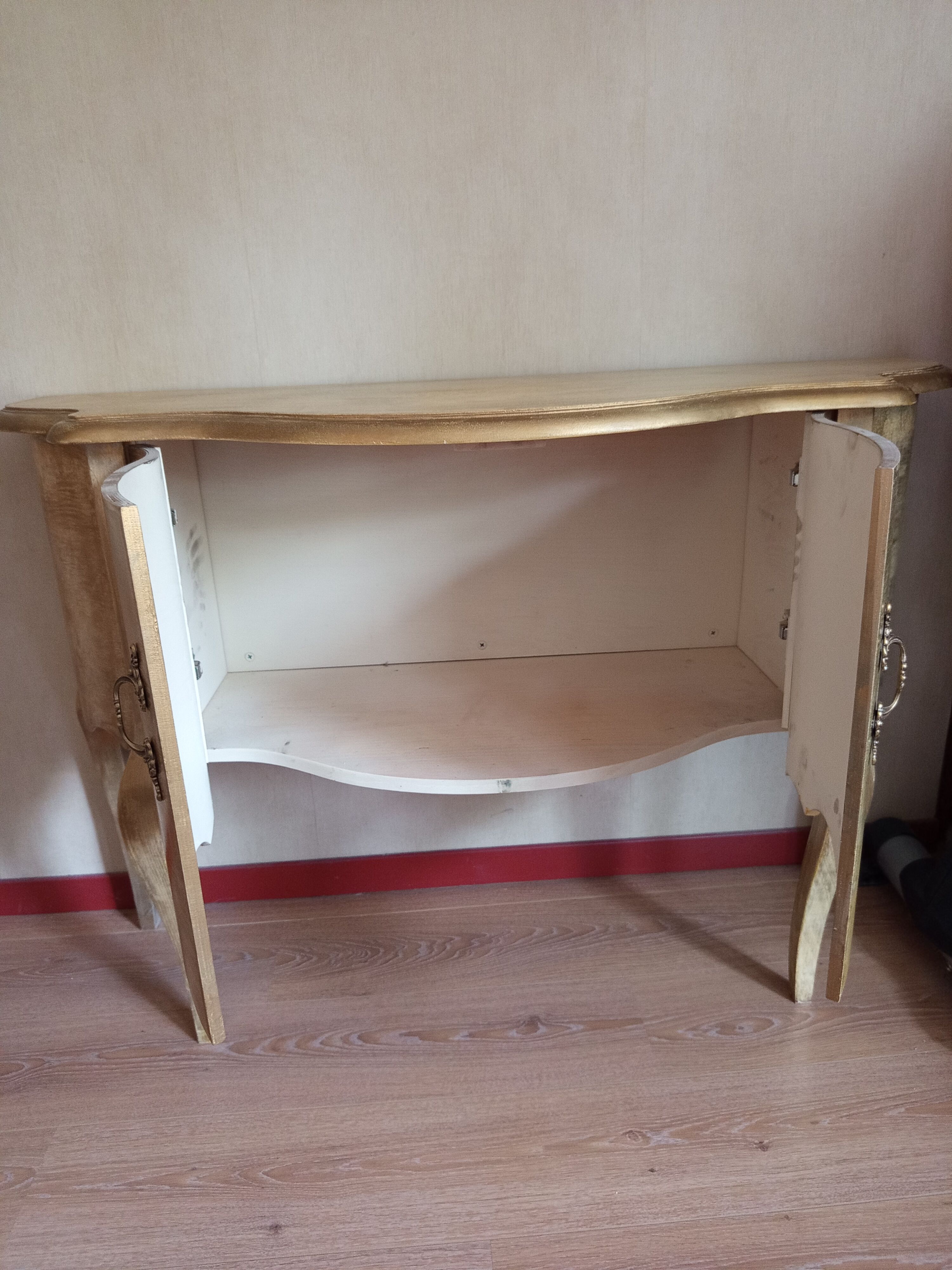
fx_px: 880
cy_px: 635
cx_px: 476
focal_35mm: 24
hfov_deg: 56.8
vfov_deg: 71.6
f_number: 1.7
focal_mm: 5.24
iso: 1015
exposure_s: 1/33.3
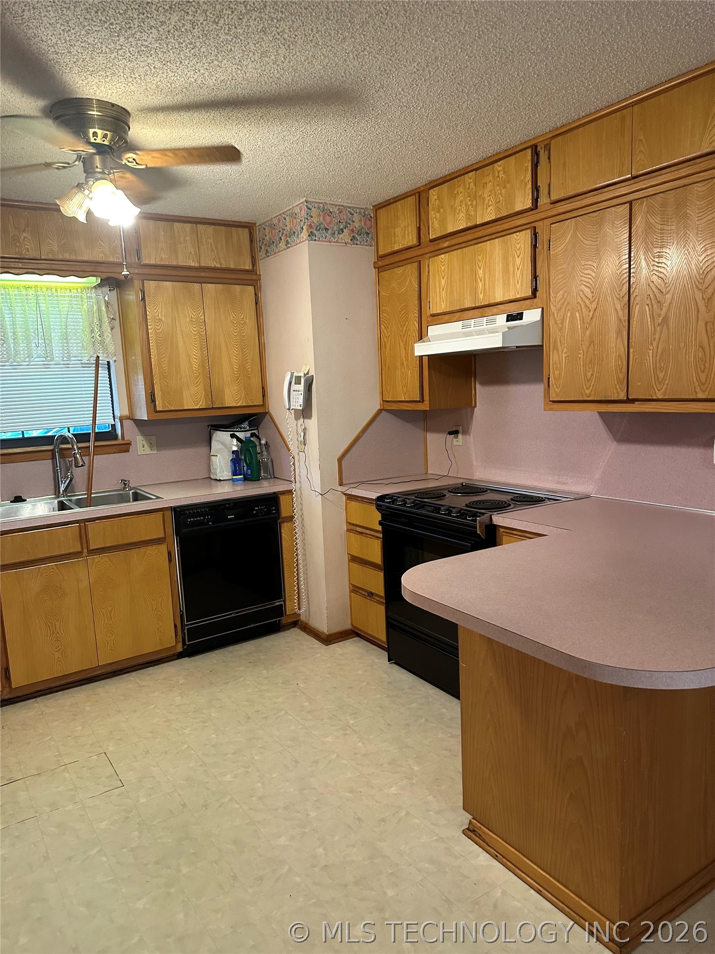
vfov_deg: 71.6
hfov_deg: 56.8
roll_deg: +0.8
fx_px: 661
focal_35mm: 24
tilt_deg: -5.3
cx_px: 358
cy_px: 477
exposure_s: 1/60
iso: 320
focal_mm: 6.86
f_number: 1.78
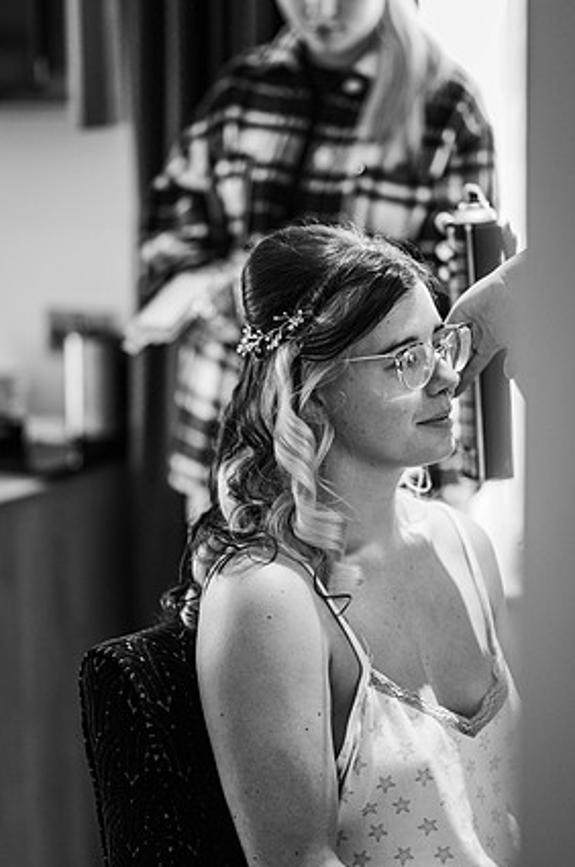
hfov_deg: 15.1
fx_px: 2163
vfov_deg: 22.7
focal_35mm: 90
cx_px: 297
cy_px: 441
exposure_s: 1/200
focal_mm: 85
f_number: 1.8
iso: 1000
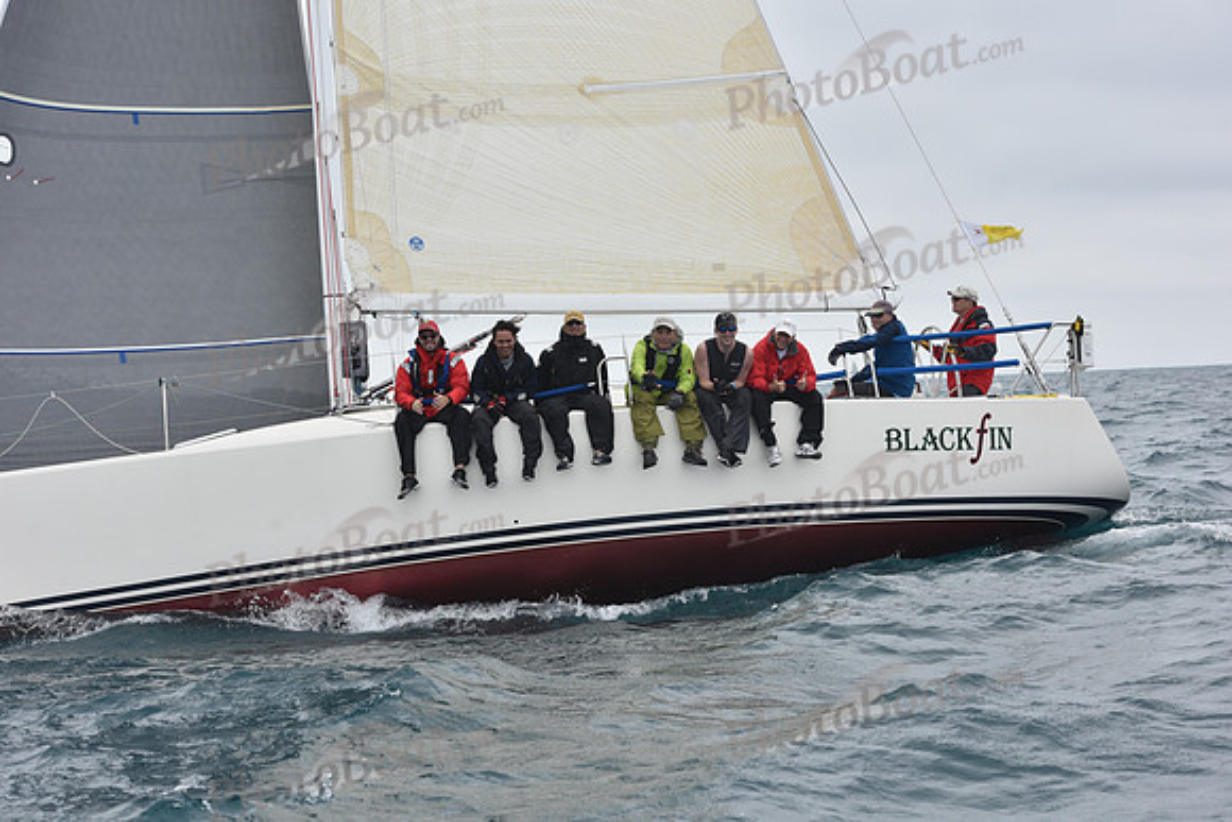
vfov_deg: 16.7
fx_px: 2807
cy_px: 411
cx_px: 616
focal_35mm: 82
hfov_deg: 24.8
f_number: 8
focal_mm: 82
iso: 250
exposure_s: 1/800
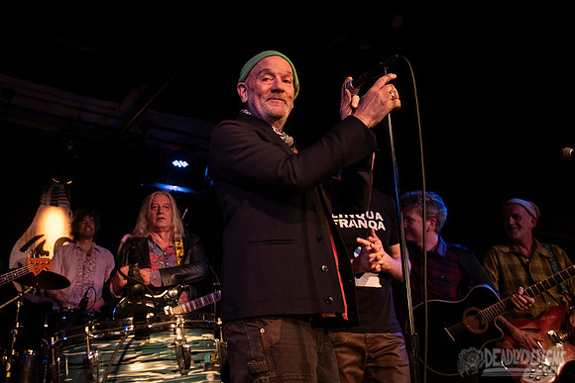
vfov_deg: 36.2
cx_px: 191
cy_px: 148
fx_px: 583
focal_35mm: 37
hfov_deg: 51.5
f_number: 3.2
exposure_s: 1/250
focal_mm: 24
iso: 2000
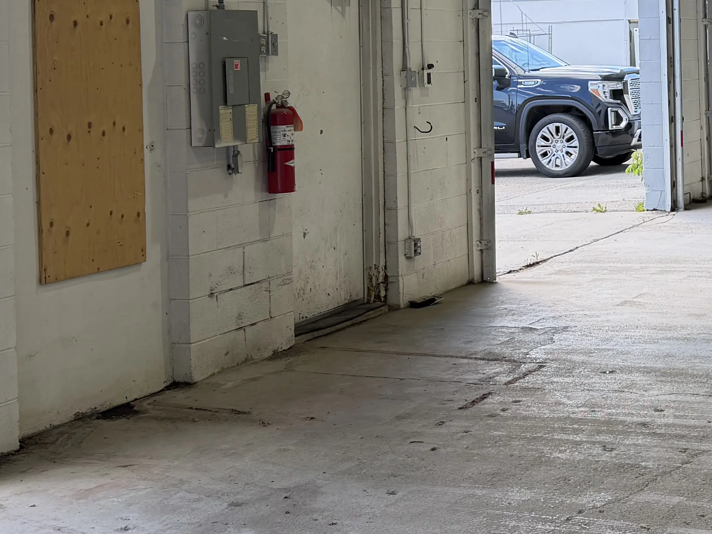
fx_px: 1358
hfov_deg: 27.7
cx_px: 712
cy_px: 37
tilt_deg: -0.1
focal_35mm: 66
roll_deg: +1.8
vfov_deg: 21.7
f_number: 1.78
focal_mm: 6.76
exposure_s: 1/438
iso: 100
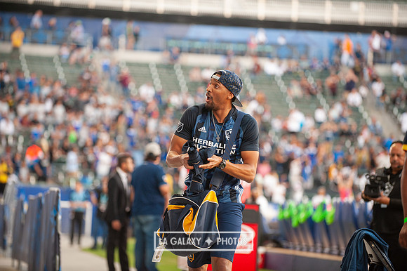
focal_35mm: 150
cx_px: 204
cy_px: 136
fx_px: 1695
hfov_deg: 13.7
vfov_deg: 9.1
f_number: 2.8
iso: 1250
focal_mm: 150
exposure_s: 1/320
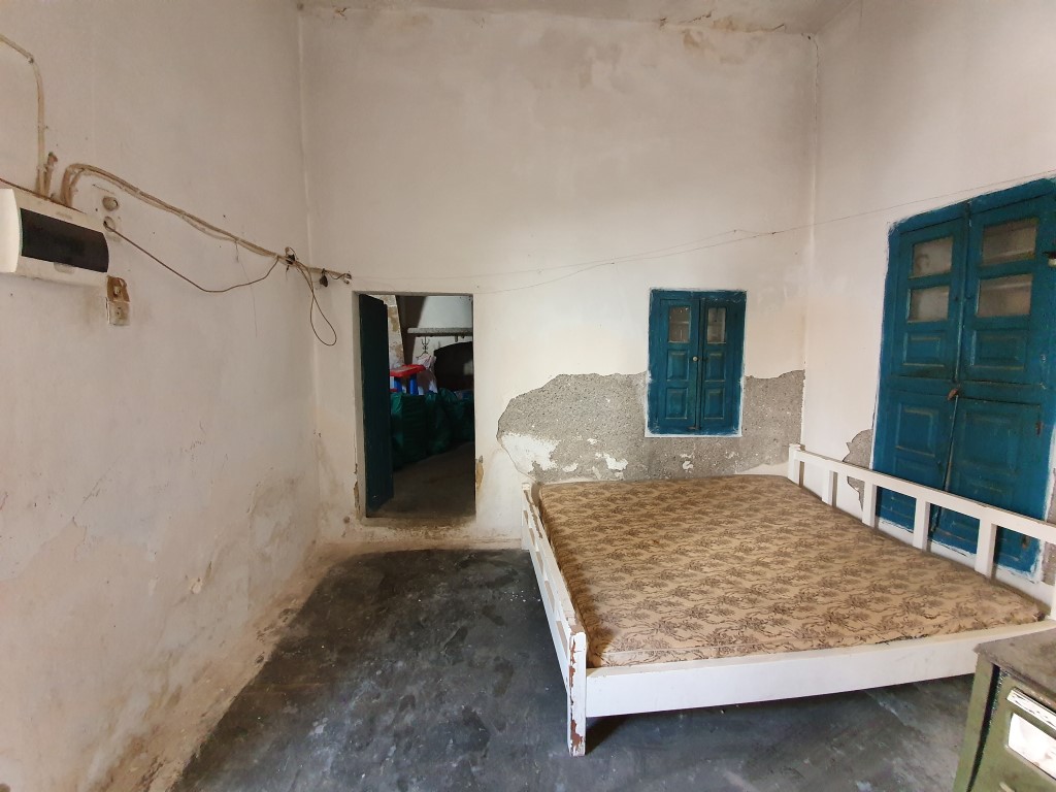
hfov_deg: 106.2
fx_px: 397
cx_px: 528
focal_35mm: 13
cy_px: 396
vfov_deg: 89.9
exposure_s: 1/30
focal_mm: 1.8
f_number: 2.2
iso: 400
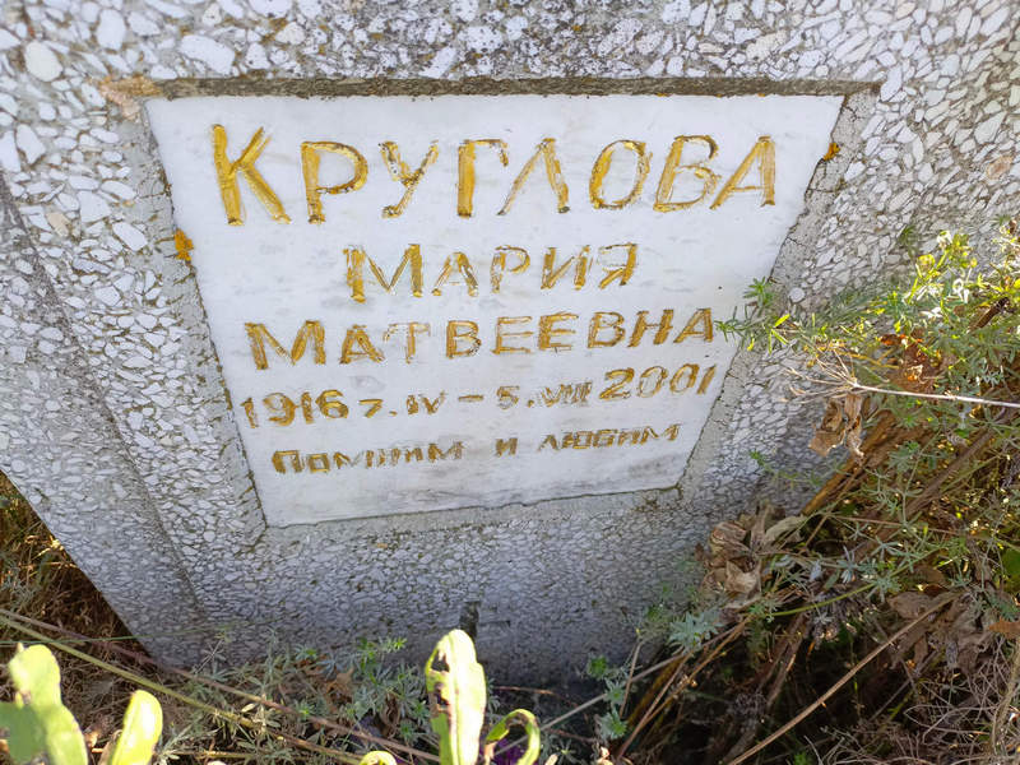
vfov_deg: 54.9
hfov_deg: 69.4
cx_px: 510
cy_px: 382
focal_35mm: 25
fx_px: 737
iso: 110
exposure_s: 1/121
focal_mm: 4.76
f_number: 1.69
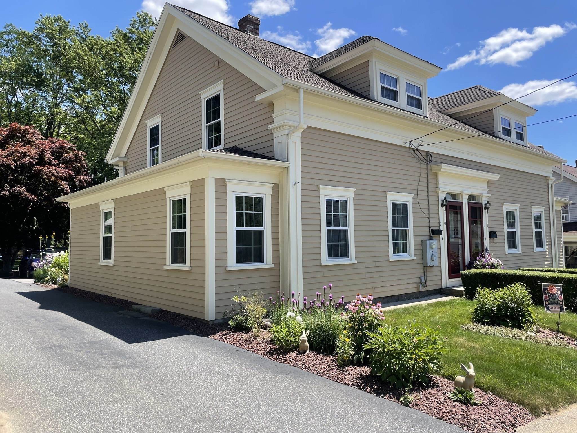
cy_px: 216
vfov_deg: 53.1
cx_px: 288
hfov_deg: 67.3
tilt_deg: +2.7
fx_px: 433
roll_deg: +1.6
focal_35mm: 26
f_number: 1.6
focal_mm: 4.2
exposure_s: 1/1595
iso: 32
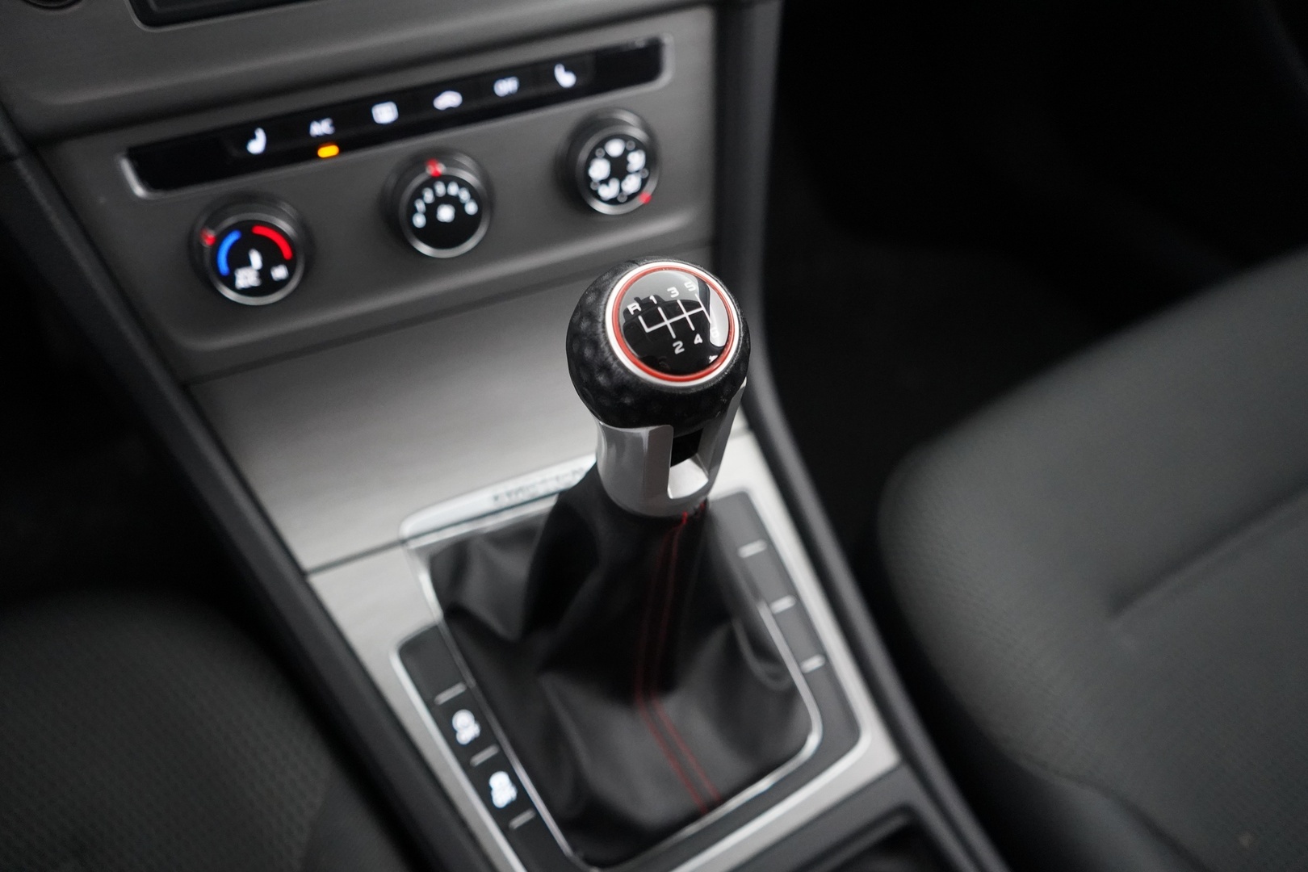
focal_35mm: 28
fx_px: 1017
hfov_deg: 65.5
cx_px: 654
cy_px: 436
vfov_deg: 46.4
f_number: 3.5
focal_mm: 28
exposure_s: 1/40
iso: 8000
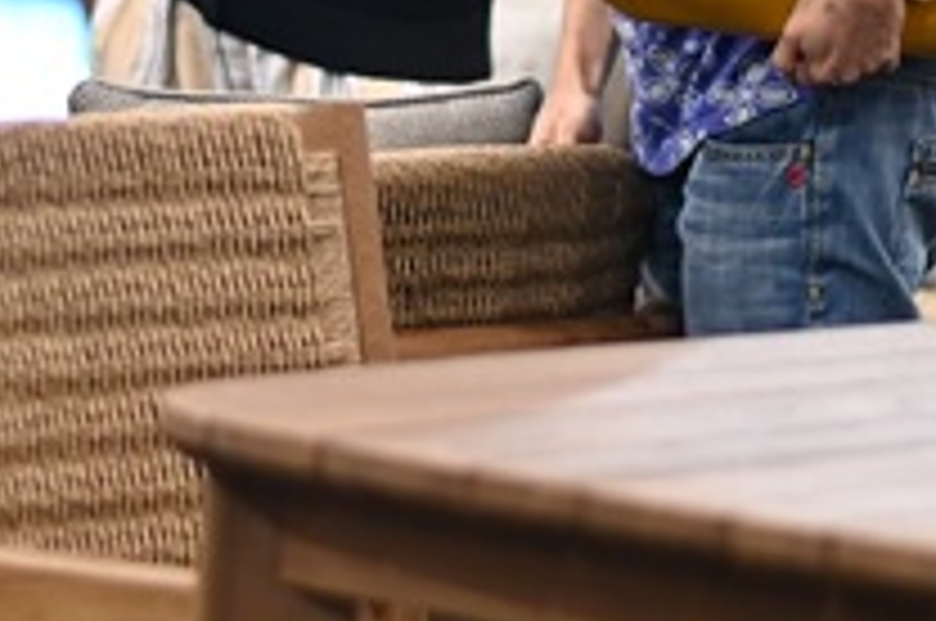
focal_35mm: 279
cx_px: 418
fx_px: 7243
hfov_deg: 7.4
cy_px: -459
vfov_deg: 4.9
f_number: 1.8
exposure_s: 1/125
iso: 500
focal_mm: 58
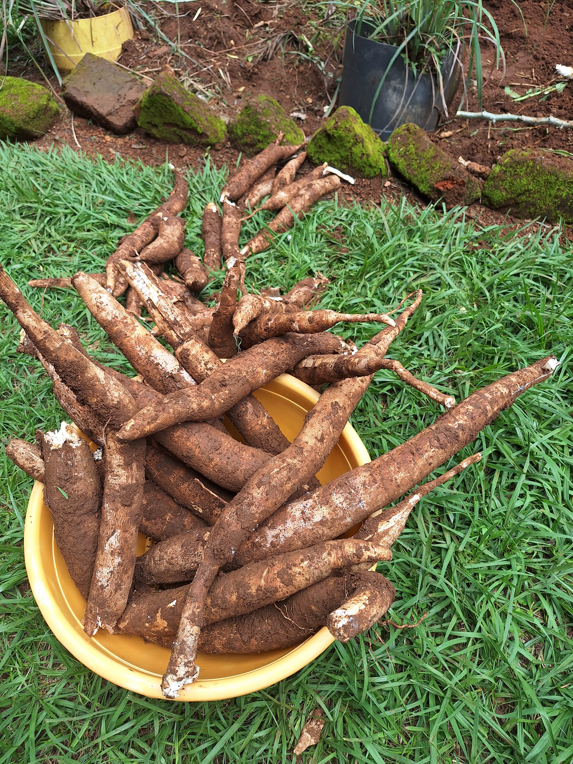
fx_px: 508
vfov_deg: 73.9
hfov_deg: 58.9
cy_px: 382
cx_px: 286
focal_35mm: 23
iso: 40
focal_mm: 5.54
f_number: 1.8
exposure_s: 1/451
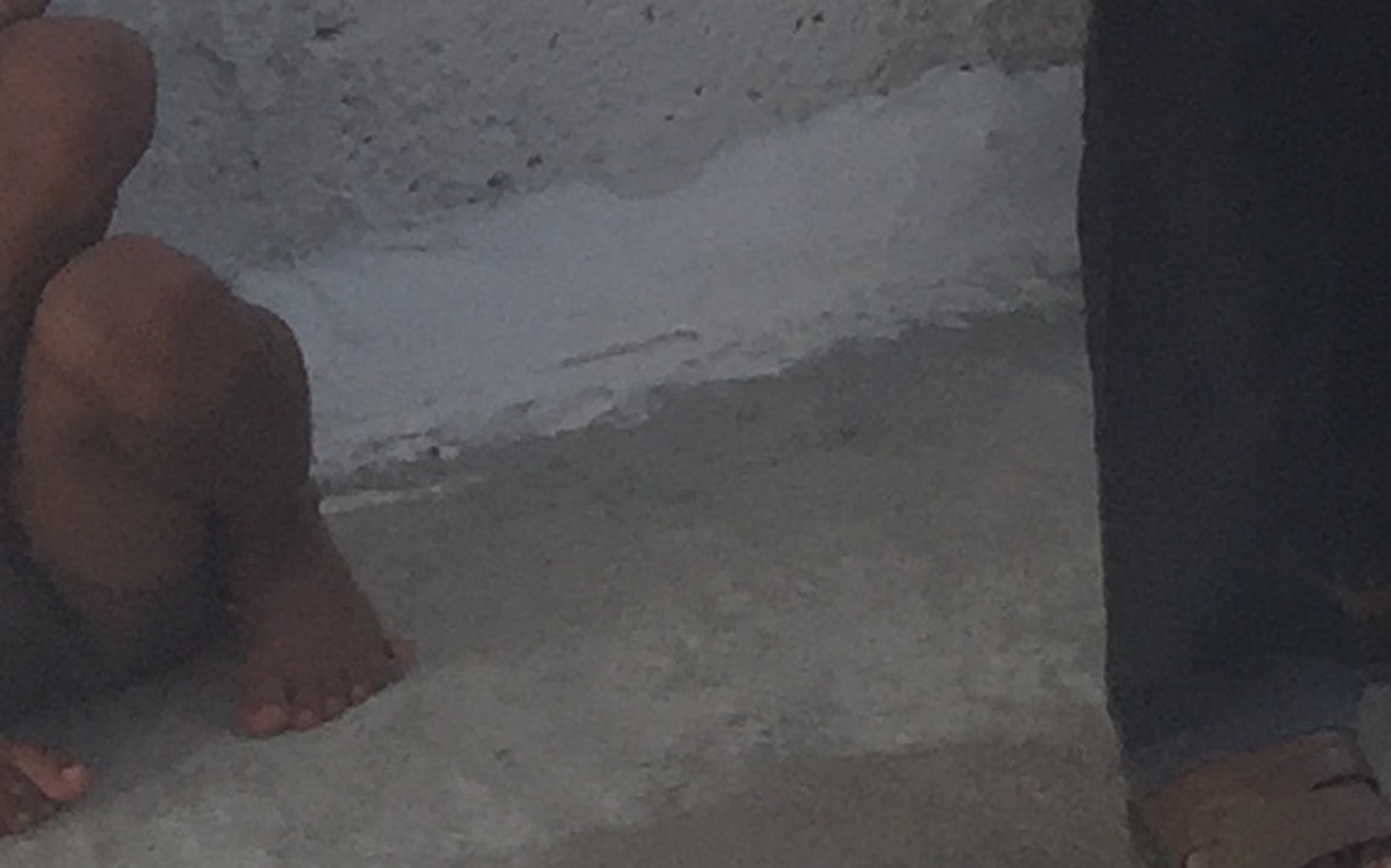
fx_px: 6556
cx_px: 3737
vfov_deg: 7.3
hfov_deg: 10.0
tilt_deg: -9.7
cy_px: -794
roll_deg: -0.1
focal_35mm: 173
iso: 32
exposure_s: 1/1799
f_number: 2.2
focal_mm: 4.15
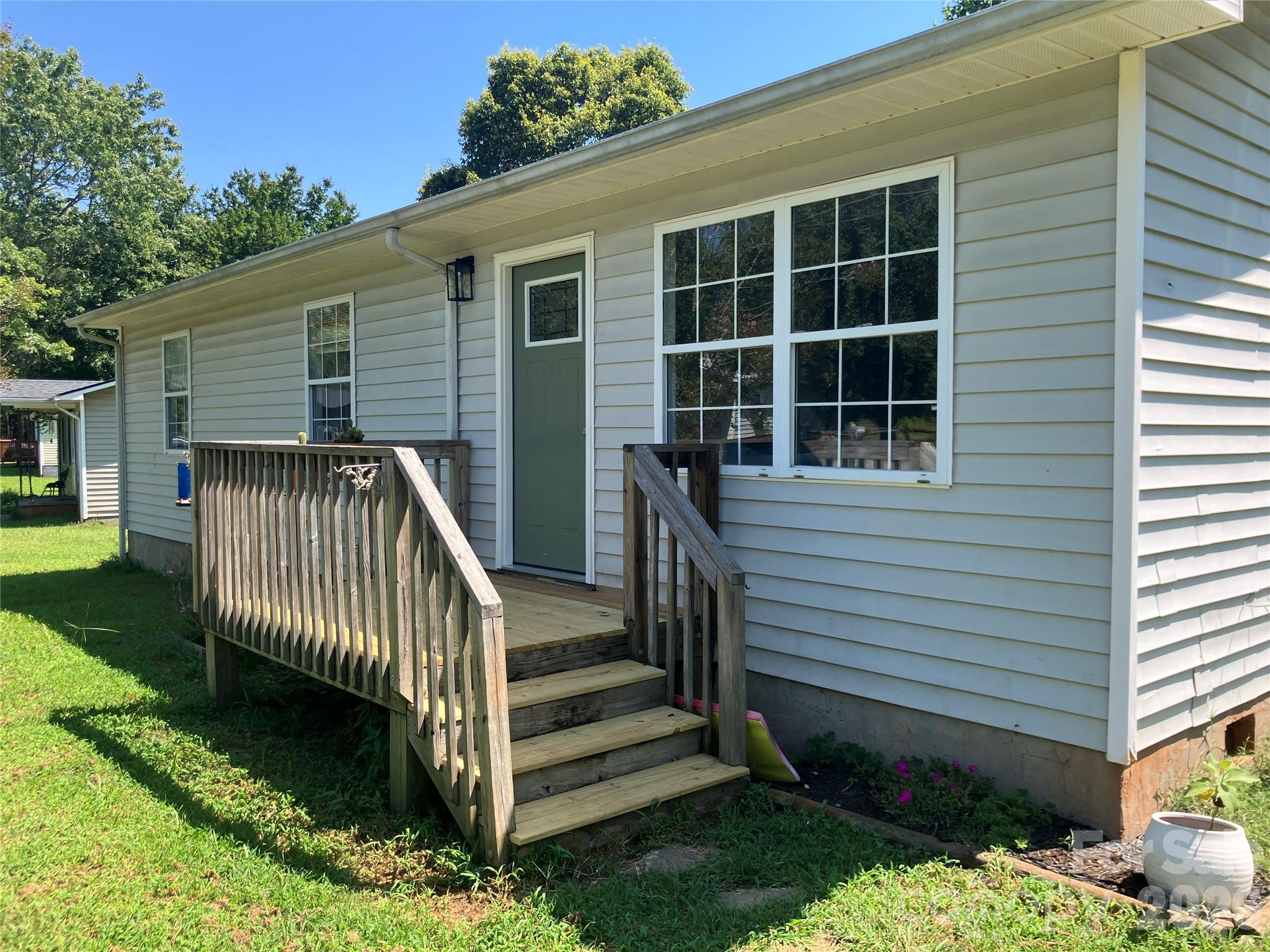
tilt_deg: -0.8
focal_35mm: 28
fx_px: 1027
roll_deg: -0.5
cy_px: 476
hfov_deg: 63.4
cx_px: 635
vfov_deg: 49.7
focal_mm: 3.99
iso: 32
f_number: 1.8
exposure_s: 1/578
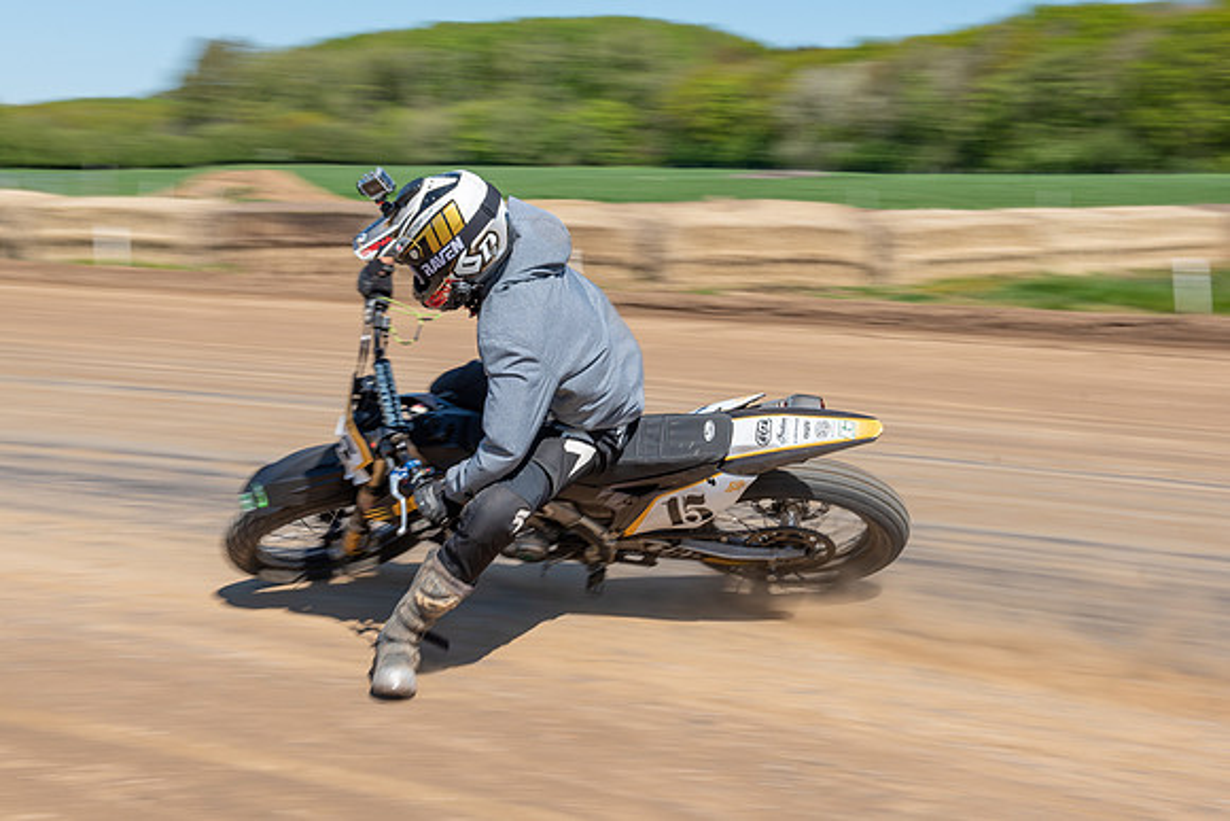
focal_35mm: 55
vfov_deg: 24.5
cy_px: 410
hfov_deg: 36.1
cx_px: 615
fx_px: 1887
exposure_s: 1/160
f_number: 8
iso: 100
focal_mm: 52
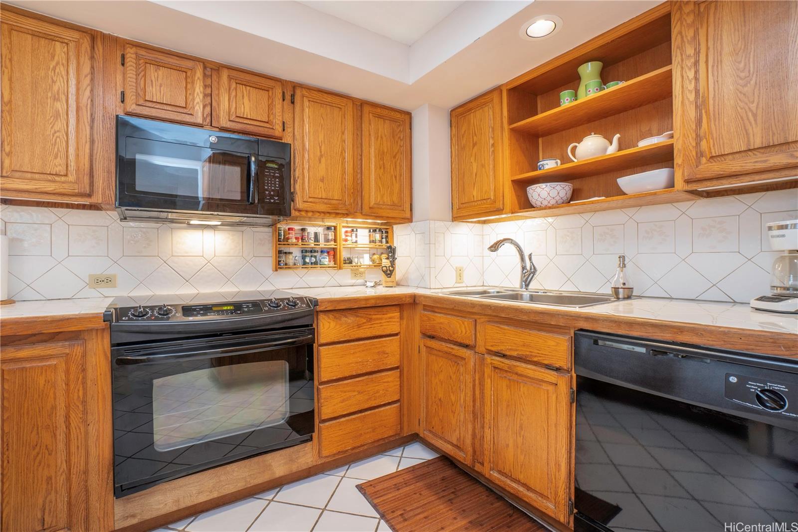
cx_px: 399
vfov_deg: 77.3
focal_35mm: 15
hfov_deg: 100.4
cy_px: 266
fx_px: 332
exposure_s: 1/1.67
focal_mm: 10
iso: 250
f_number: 8
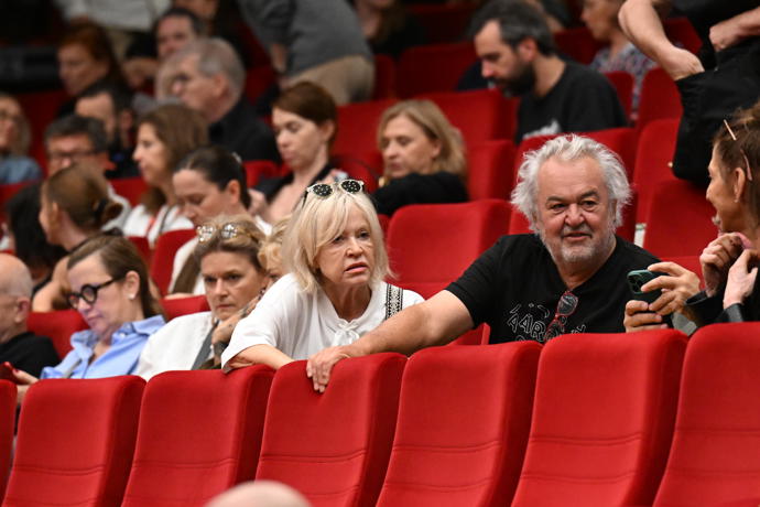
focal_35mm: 300
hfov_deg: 6.9
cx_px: 380
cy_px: 254
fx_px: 6333
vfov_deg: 4.6
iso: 5000
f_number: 3.5
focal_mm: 200
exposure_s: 1/100
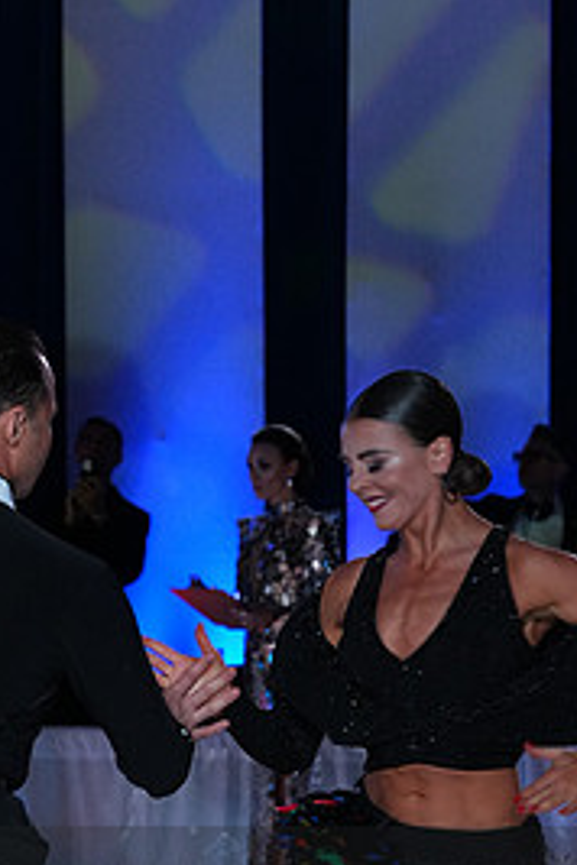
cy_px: 936
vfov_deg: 10.6
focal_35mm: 191
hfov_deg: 7.2
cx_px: 248
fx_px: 4592
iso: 2500
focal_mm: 88
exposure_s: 1/250
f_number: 6.3
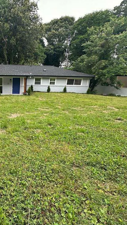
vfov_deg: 83.8
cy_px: 109
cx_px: 9
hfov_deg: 47.1
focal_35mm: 21
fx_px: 126
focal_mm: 2.22
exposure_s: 1/346
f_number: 2.2
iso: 40
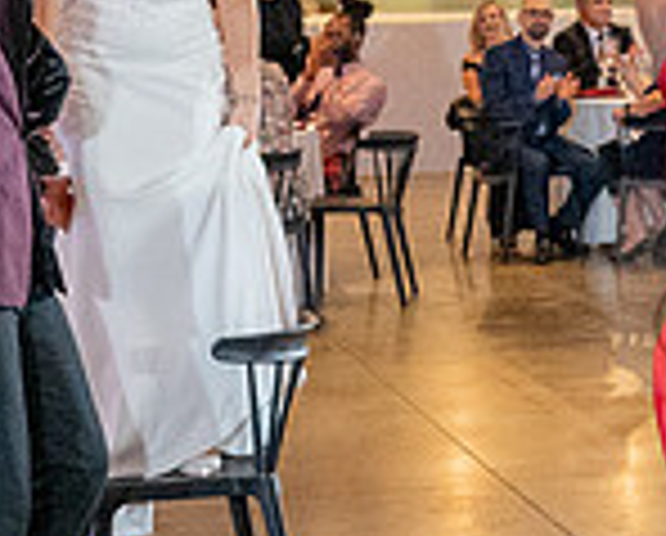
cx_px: 505
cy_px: 174
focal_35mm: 122
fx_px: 2410
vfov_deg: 12.7
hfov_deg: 15.7
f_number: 4
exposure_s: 1/200
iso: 3200
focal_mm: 24
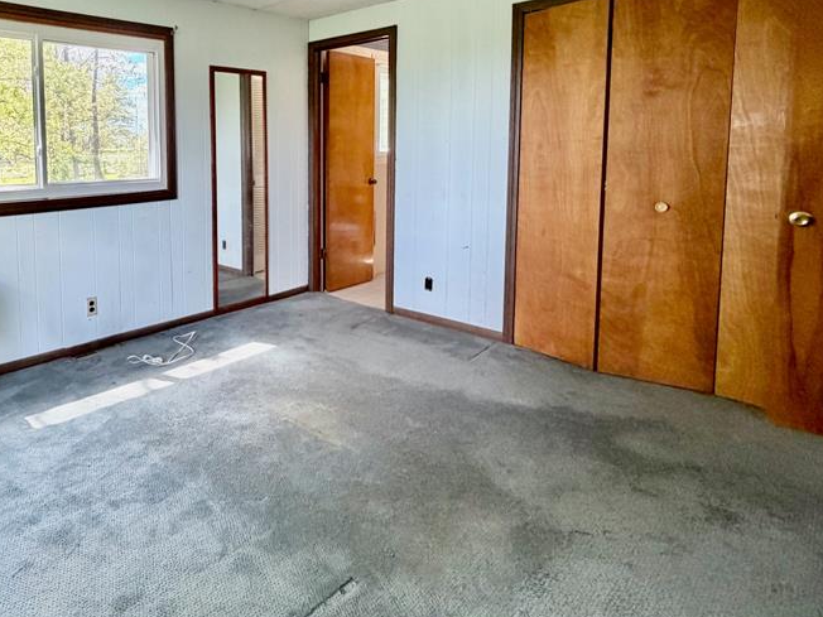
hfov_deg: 70.3
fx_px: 523
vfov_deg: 59.2
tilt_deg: -3.9
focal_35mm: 22
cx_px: 188
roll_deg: +0.0
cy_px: 191
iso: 320
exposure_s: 1/121
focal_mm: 2.22
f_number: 2.2
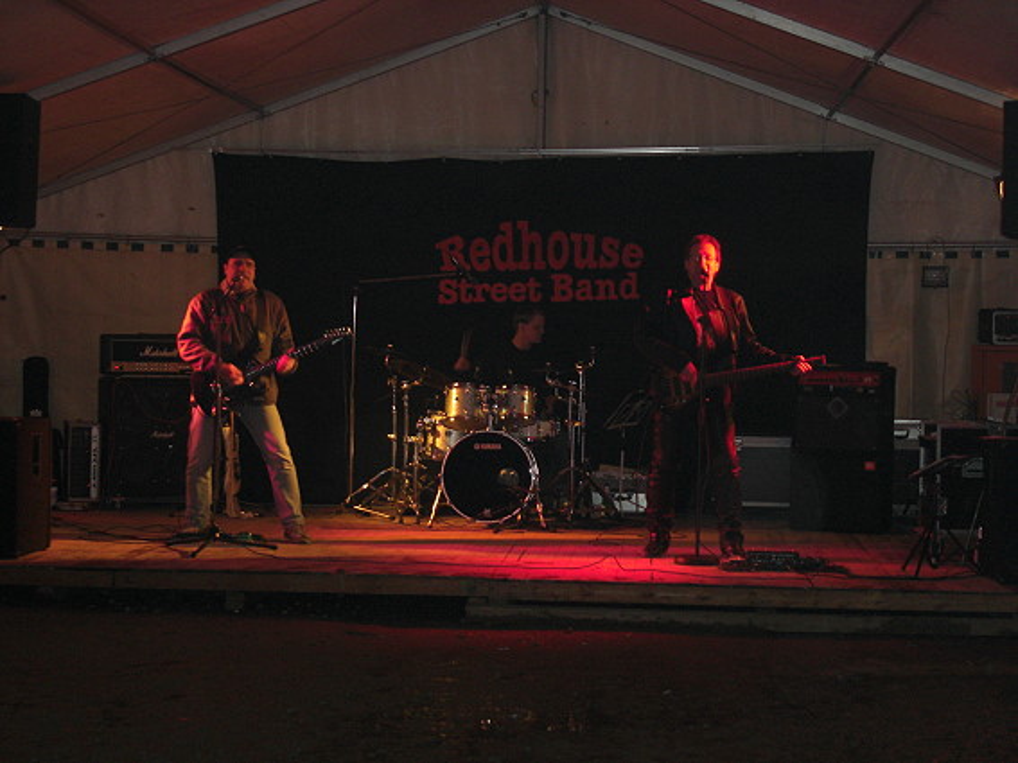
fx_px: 1999
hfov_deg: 28.6
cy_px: 382
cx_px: 509
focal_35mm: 68
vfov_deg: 21.6
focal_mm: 14.2
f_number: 4
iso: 200
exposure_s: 1/60
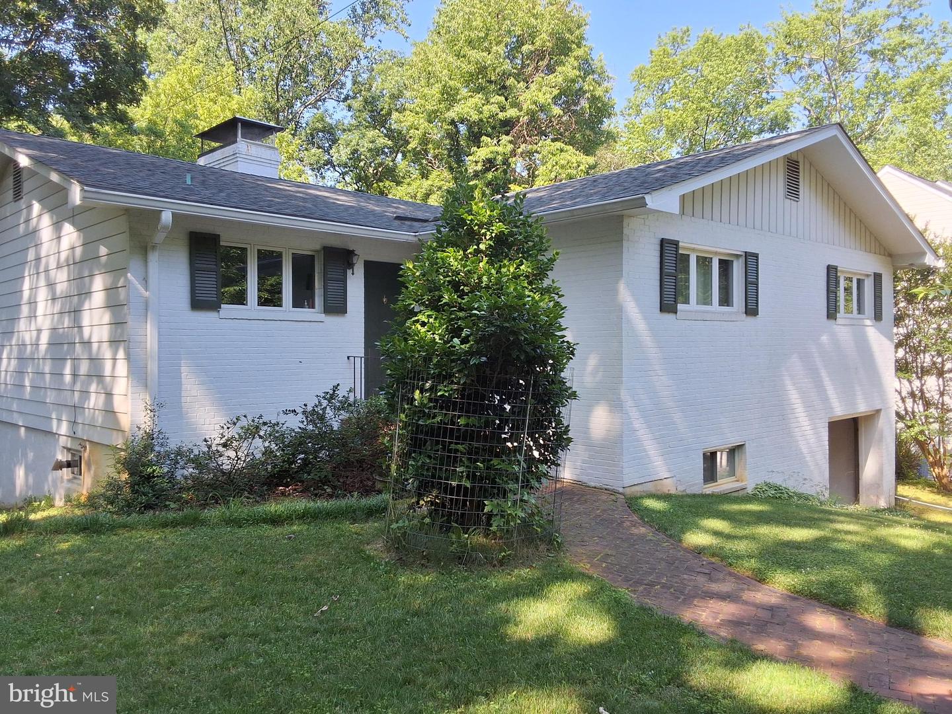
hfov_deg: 63.4
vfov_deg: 49.7
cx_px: 476
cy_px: 357
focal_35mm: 28
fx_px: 770
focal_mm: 2.91
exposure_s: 1/420
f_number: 1.9
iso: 32
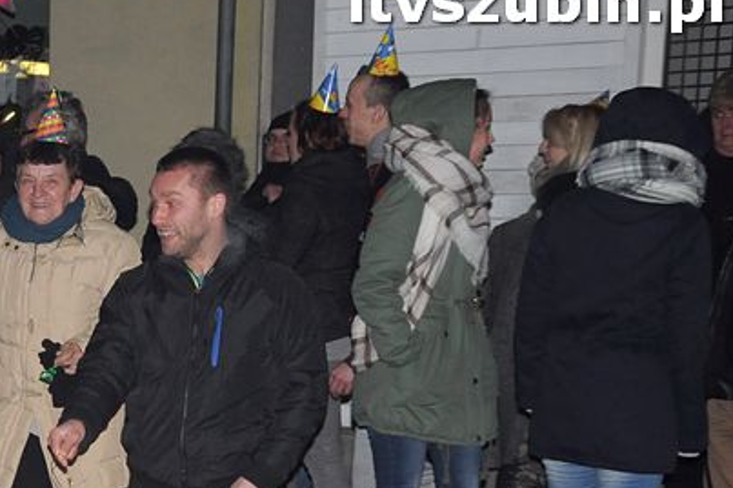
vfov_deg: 14.2
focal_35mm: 95
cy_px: 460
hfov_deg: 20.7
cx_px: -15
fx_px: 1933
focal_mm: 30
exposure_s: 1/60
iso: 1250
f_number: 4.5
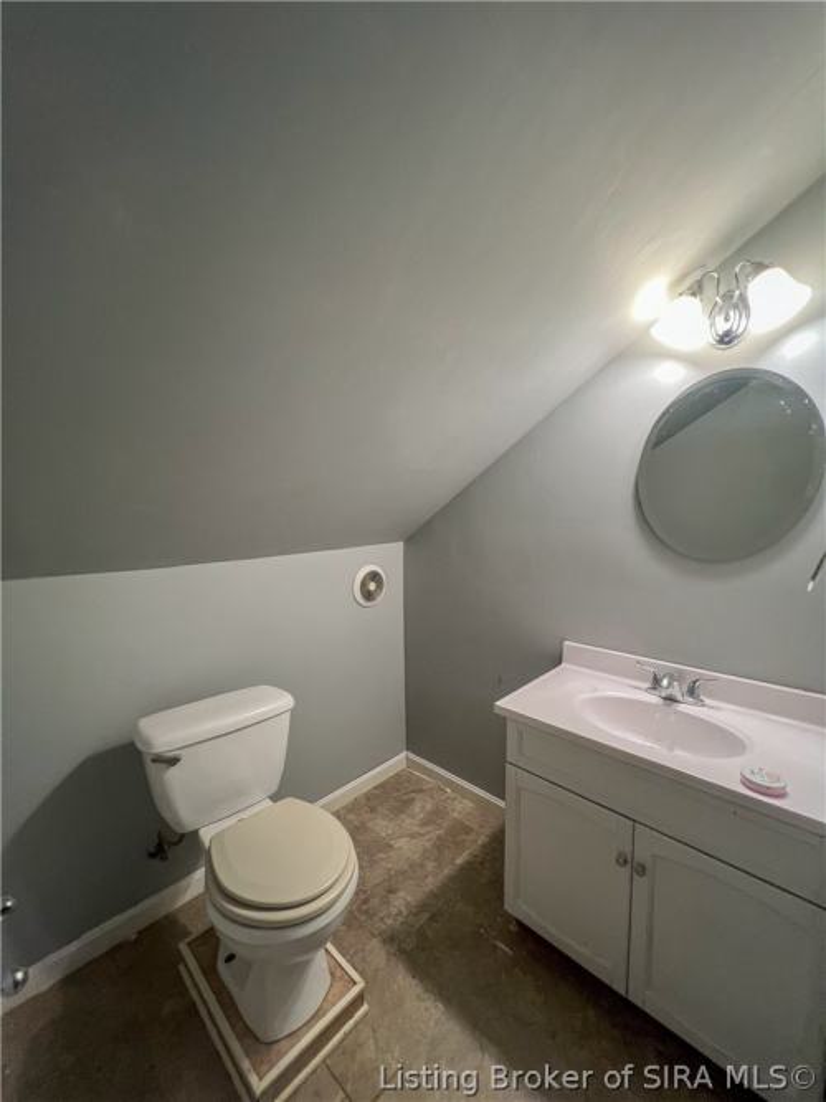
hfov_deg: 89.9
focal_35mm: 13
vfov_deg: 106.2
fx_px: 414
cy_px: 551
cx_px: 413
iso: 160
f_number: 1.8
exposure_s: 1/60
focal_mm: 1.57
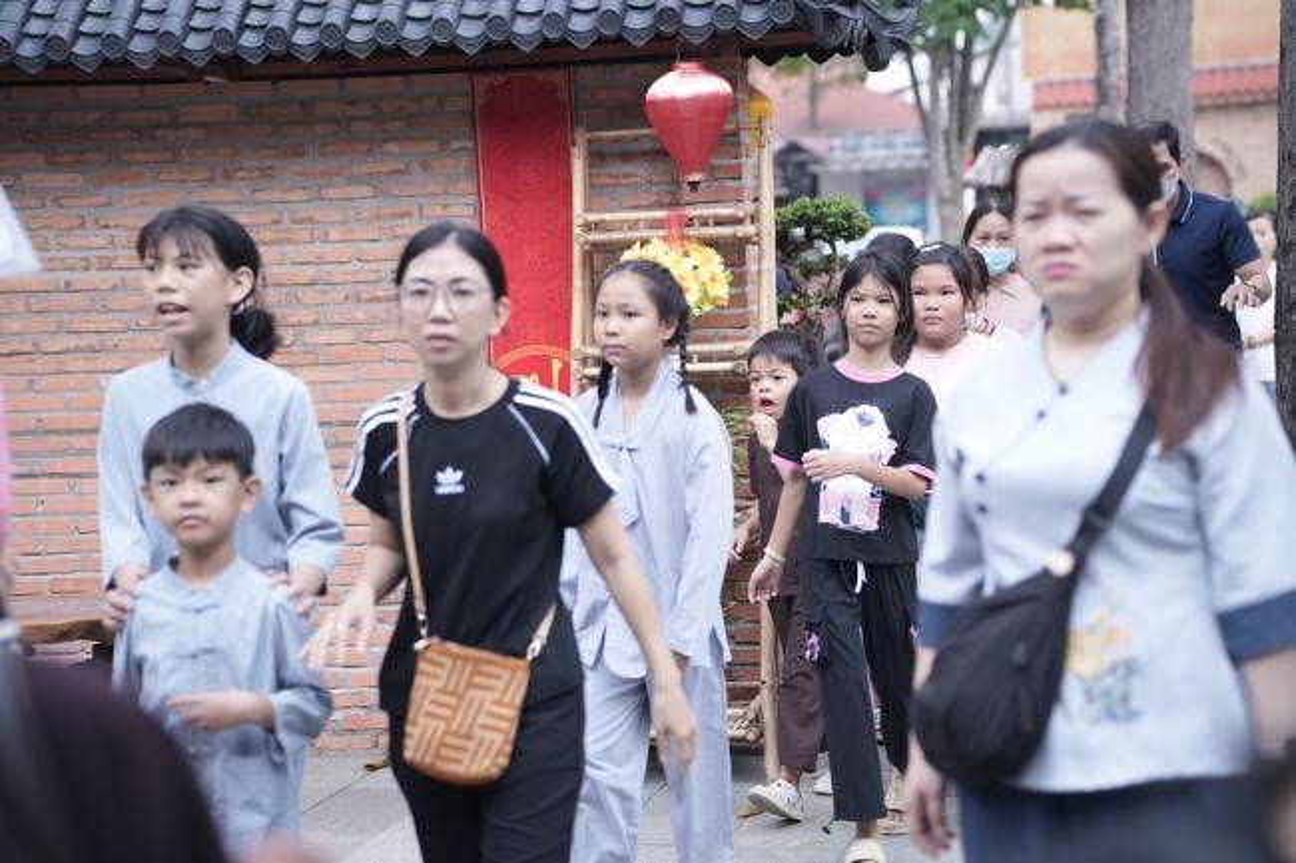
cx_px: 648
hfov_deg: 28.5
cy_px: 432
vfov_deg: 19.2
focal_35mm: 71
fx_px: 2555
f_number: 2.8
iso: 1250
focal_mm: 71
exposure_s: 1/800
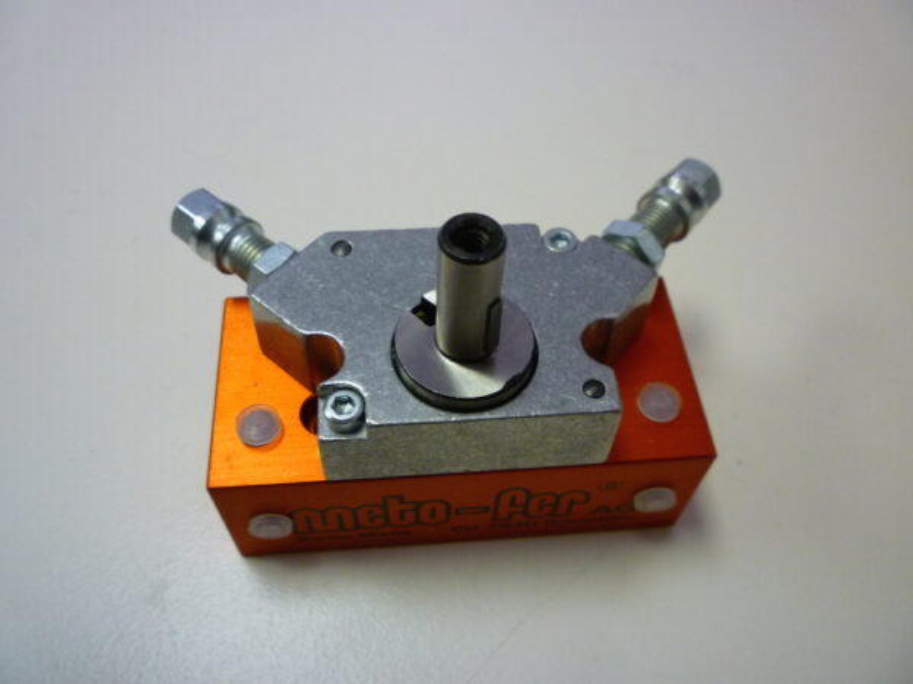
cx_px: 456
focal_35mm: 29
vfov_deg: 48.2
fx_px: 765
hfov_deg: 61.7
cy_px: 342
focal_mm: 5.2
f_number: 3.3
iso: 320
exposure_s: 1/30
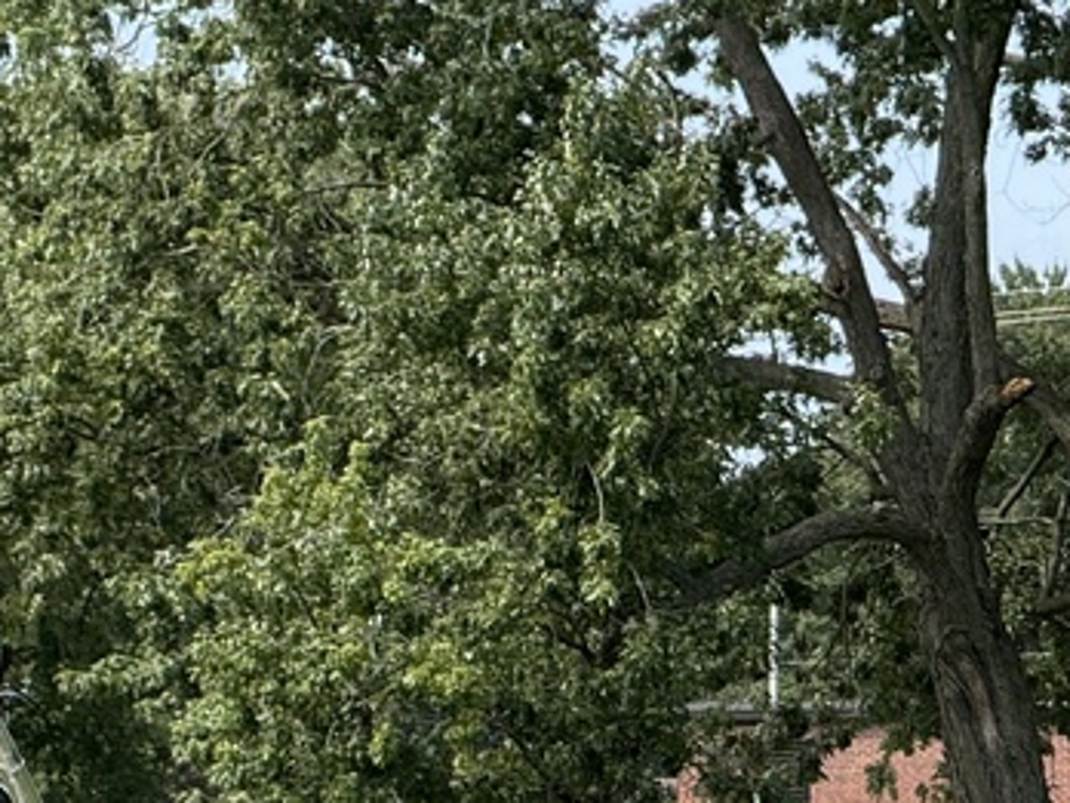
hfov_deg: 5.6
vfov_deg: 4.2
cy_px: 1012
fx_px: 10911
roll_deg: +0.3
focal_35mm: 353
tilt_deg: -1.3
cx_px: 1048
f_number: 2.8
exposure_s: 1/493
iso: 50
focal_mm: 15.66
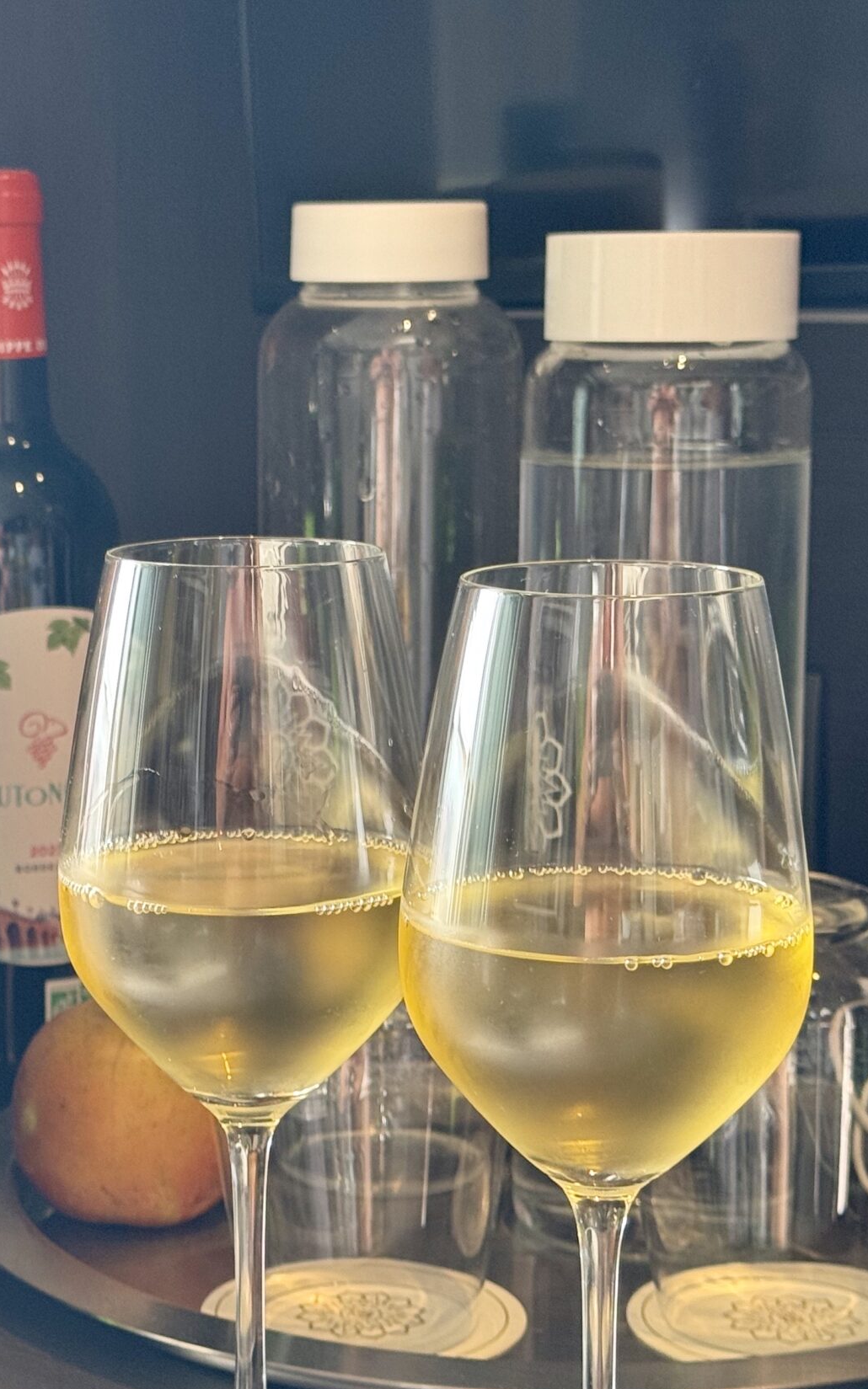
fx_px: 2991
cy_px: 687
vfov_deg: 26.2
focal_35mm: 79
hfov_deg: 16.4
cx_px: 199
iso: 100
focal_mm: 6.76
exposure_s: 1/60
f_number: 1.78
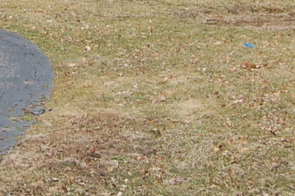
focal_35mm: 196
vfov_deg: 6.7
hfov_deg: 10.4
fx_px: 1604
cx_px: -33
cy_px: -199
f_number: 7.1
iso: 200
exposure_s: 1/200
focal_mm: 31
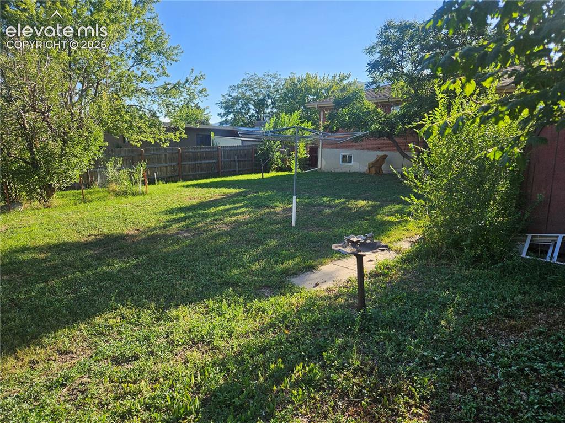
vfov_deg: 58.8
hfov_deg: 74.0
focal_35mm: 23
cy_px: 212
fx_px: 375
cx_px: 282
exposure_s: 1/673
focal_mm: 5.4
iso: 25
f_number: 1.8
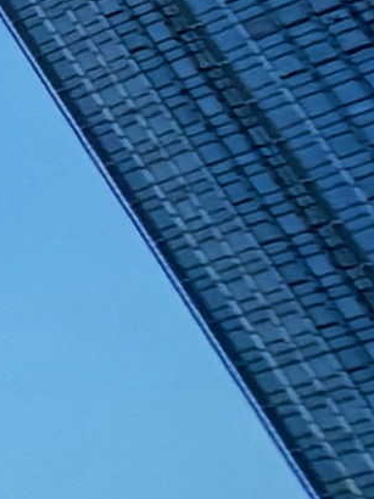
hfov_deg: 4.8
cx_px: -2004
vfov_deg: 15.2
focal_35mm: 130
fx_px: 1875
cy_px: 323
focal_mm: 1.82
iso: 50
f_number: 2
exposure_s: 1/660
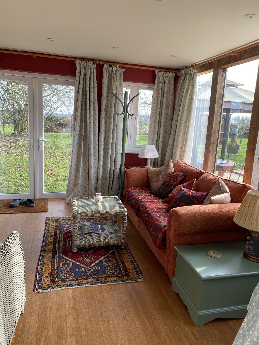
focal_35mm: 26
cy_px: 172
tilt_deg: -9.5
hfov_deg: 53.1
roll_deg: -3.2
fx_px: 259
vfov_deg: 67.3
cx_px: 130
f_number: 1.8
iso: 32
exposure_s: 1/122
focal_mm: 4.25
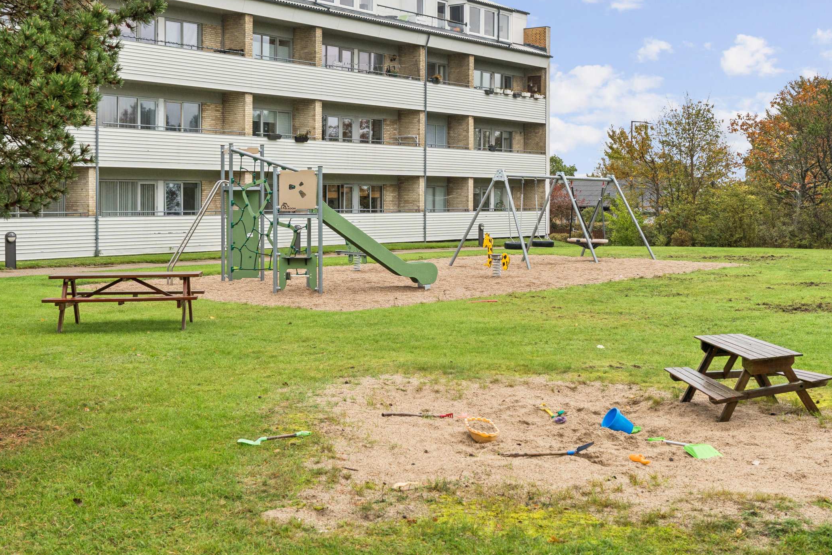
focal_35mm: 46
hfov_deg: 42.7
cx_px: 391
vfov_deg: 29.0
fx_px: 1063
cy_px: 185
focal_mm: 32
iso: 640
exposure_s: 1/100
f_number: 8
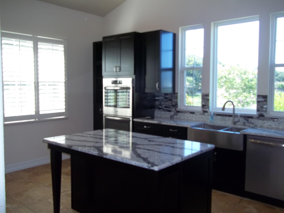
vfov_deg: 44.2
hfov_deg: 56.8
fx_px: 263
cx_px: 142
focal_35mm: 32
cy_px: 106
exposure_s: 1/100
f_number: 2.9
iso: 100
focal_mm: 5.7
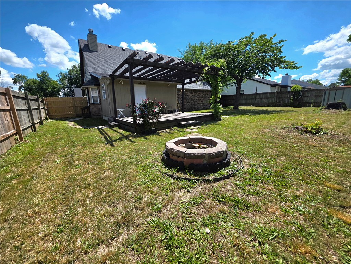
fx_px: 132
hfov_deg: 106.2
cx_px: 176
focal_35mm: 13
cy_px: 132
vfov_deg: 89.9
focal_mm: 2.2
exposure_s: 1/3333
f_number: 1.9
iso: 40
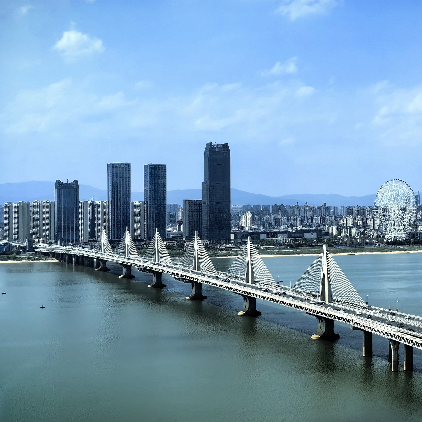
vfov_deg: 29.6
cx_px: 276
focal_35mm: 58
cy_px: 212
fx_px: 800
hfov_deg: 29.4
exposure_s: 1/2000
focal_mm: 5.75
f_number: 2
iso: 50
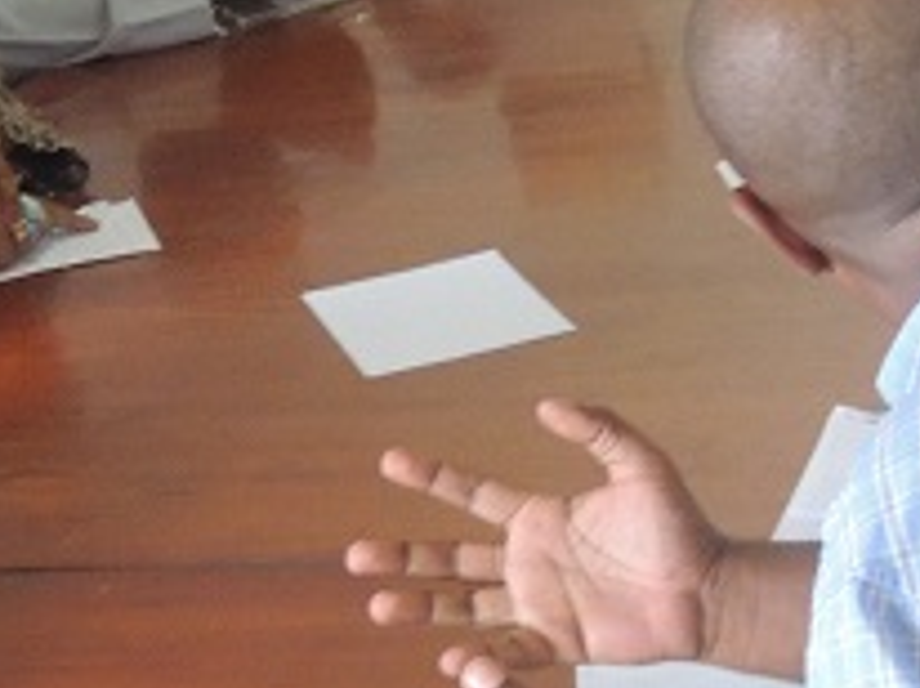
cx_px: 85
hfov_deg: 12.0
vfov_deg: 9.0
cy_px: 63
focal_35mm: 164
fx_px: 4354
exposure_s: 1/10
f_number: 2.8
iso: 800
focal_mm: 8.1
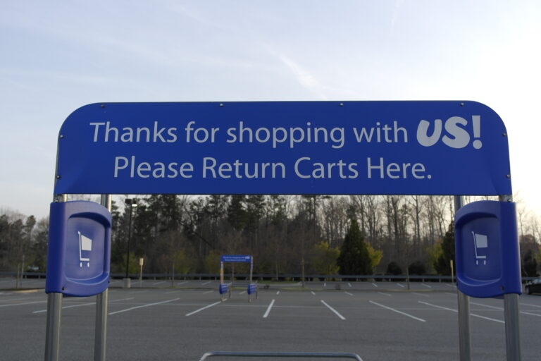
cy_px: 180
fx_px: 451
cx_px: 270
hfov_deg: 61.9
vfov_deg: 43.6
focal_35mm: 30
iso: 100
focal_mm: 20
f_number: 4.5
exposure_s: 1/125
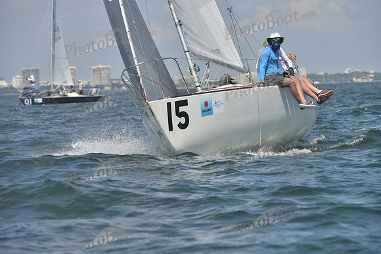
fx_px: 2117
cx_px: 190
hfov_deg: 10.3
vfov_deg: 6.9
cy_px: 127
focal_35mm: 200
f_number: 7.1
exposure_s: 1/1000
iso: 200
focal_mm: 200
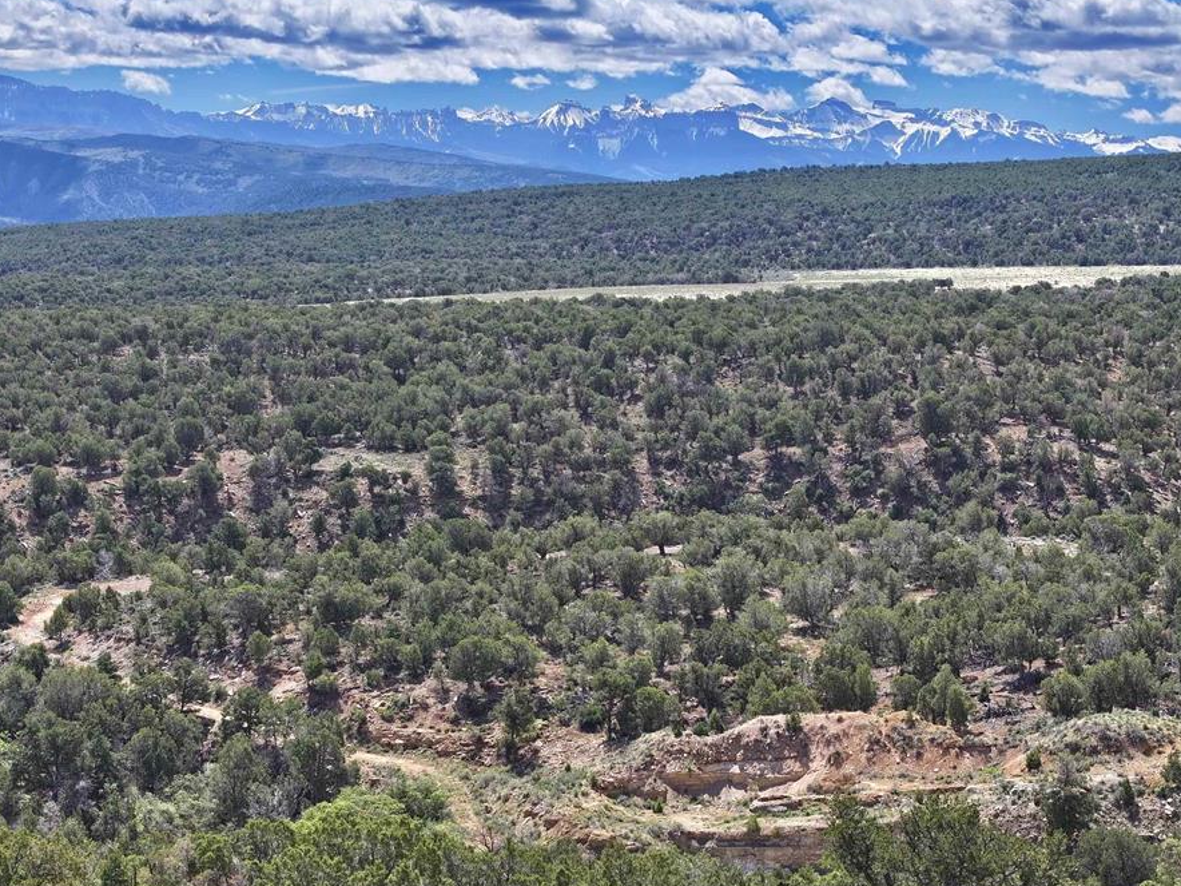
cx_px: 550
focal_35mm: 81
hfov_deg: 24.1
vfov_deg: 18.2
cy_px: 473
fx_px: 2763
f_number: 2.8
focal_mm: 19.35
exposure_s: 1/2500
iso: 240
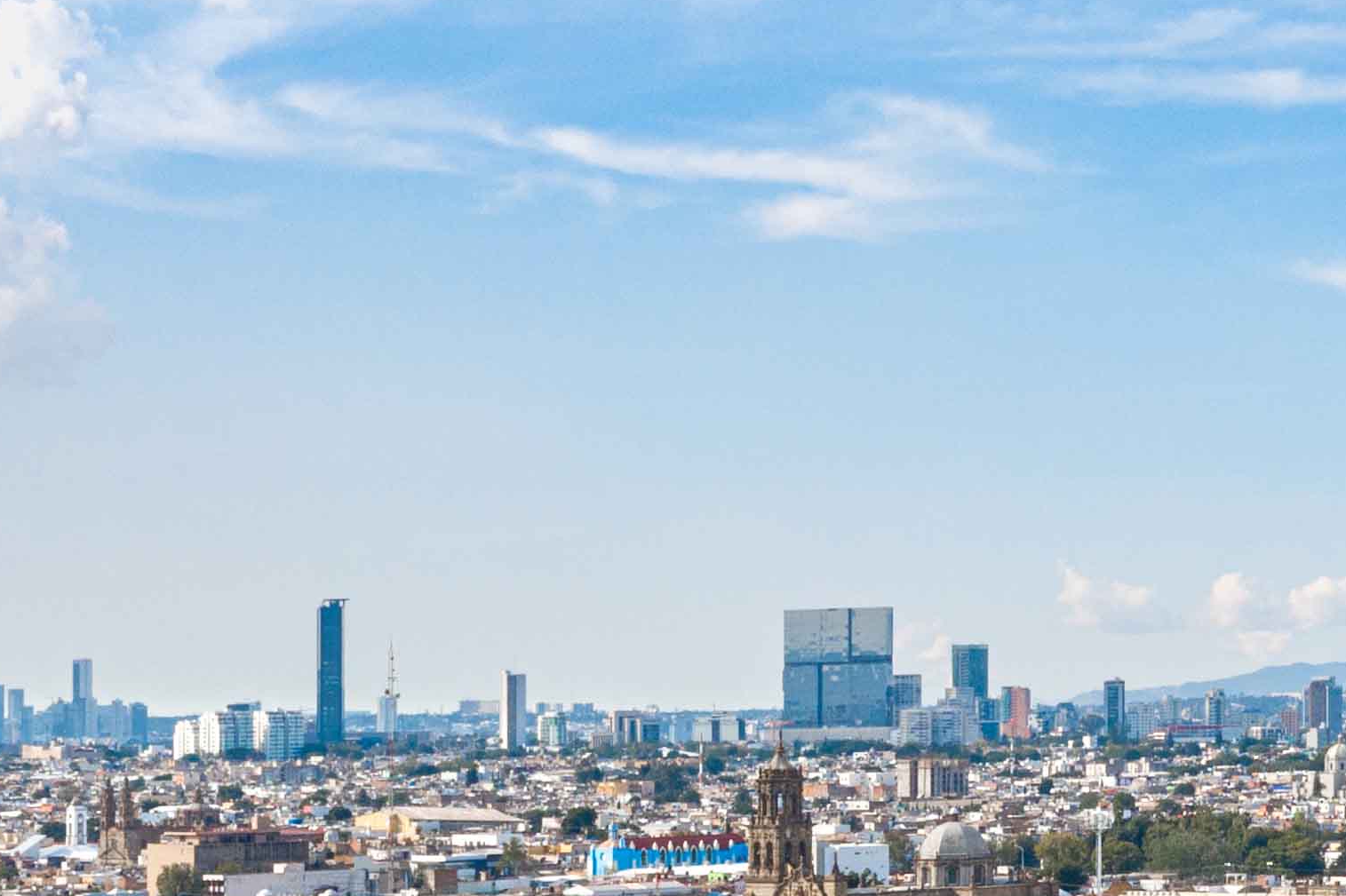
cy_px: 1354
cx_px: 1107
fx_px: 3775
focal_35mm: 101
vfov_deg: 12.8
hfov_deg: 20.0
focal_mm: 10.3
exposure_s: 1/160
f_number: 7.1
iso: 100
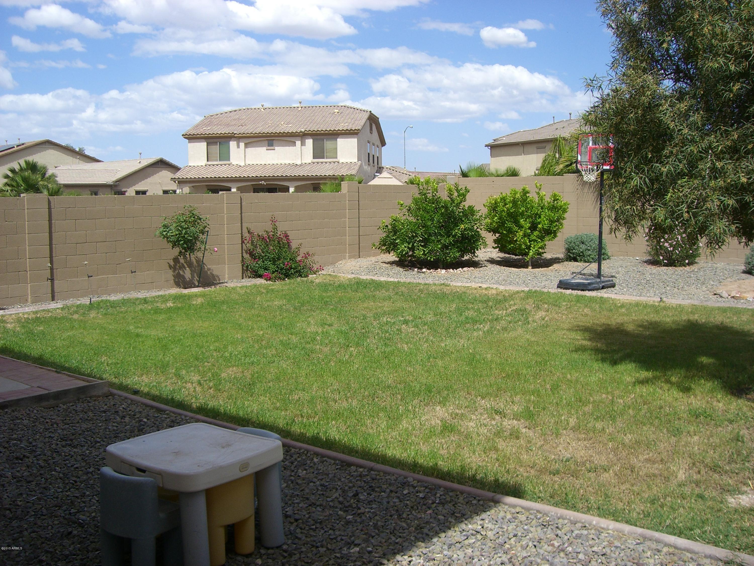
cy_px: 283
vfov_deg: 37.7
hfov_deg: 49.0
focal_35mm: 38
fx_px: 828
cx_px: 377
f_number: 4.3
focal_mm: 6.2
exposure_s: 1/800
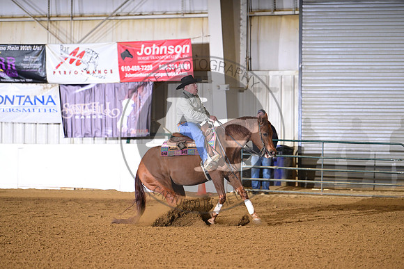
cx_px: 202
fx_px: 2245
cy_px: 134
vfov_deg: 6.9
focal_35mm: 200
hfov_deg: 10.3
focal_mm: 200
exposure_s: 1/200
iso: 2000
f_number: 4
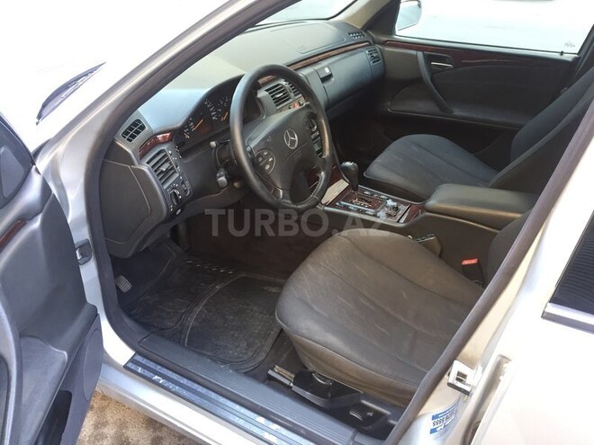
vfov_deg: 48.2
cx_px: 297
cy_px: 222
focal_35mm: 29
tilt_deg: -31.4
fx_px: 498
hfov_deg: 61.7
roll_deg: -1.4
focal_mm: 4.15
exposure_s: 1/33
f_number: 2.2
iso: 50
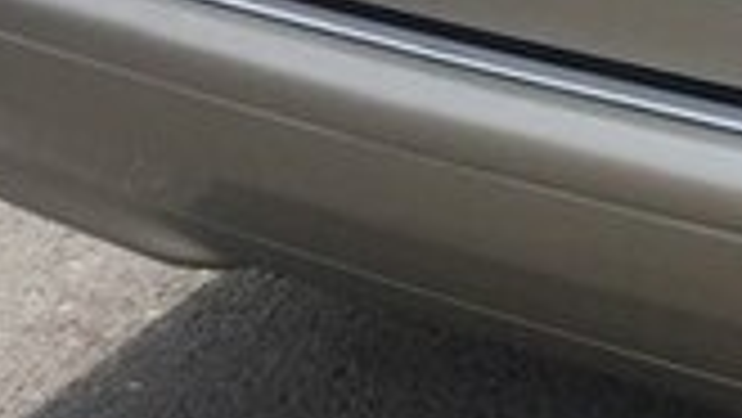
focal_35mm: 126
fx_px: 2480
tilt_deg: -19.7
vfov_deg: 9.4
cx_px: 1075
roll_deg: +1.2
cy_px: -196
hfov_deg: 15.8
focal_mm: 4.15
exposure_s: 1/2825
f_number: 2.2
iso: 32
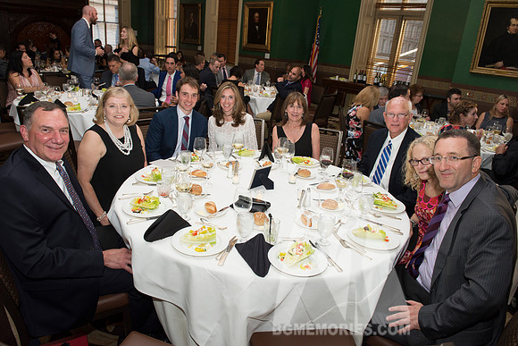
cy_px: 173
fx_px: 345
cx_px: 259
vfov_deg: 53.2
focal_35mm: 24
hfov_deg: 73.7
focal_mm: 24
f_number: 8
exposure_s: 1/100
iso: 1600
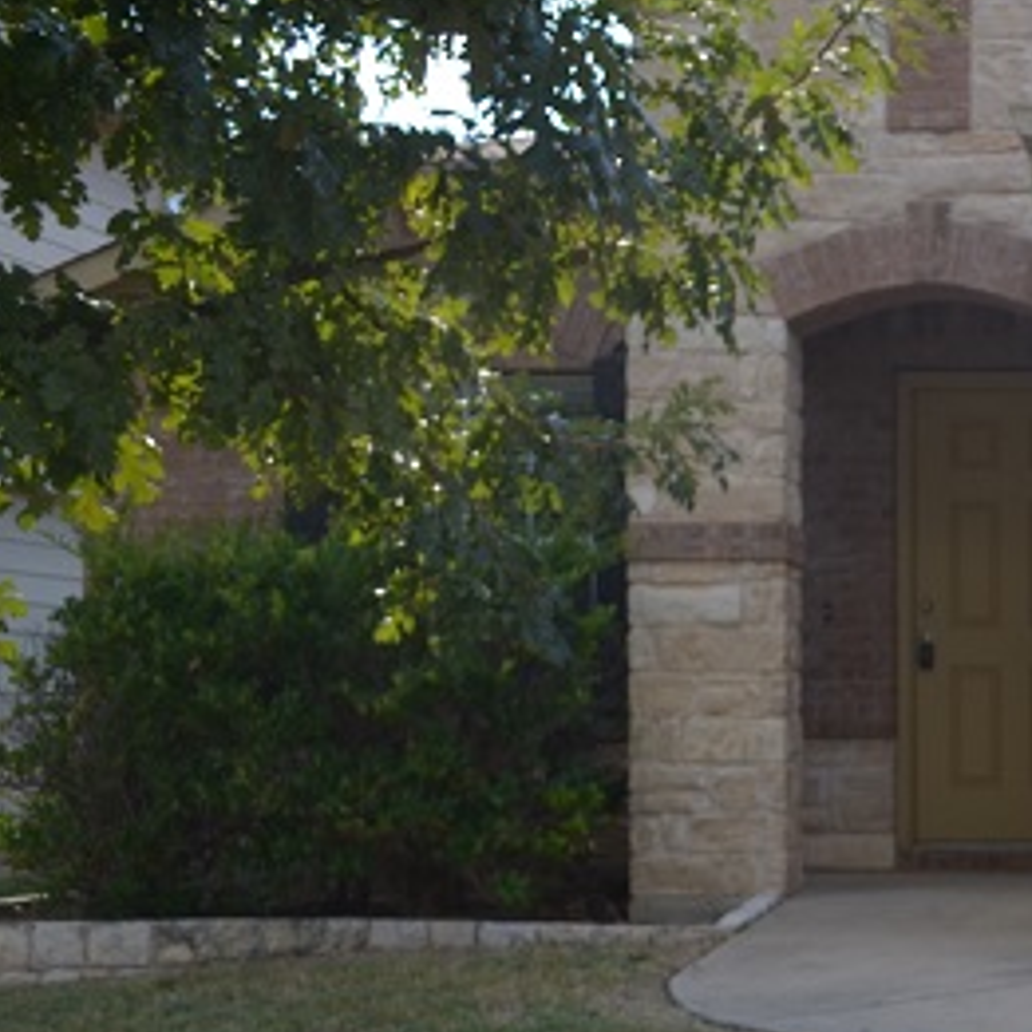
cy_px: 724
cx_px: 1396
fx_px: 2192
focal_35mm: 65
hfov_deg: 23.1
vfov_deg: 26.3
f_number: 3.5
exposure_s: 1/1250
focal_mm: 18
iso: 200
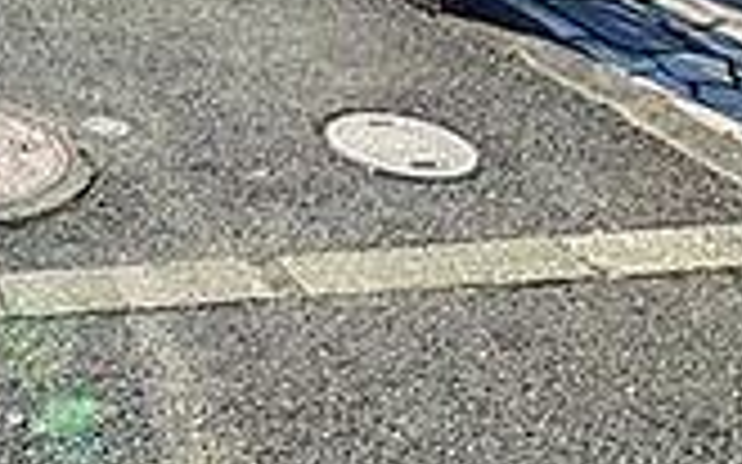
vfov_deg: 19.8
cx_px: -229
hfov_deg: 29.8
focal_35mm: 54
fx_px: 1092
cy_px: -284
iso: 48
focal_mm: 1.83
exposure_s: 1/3559
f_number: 2.2
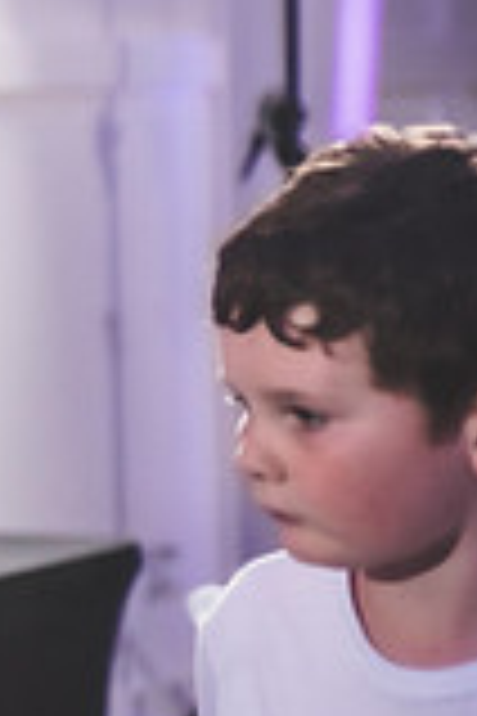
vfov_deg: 8.0
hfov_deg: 5.2
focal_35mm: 256
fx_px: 5088
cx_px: -810
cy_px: -7
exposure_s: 1/125
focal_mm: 70
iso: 1000
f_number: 2.8
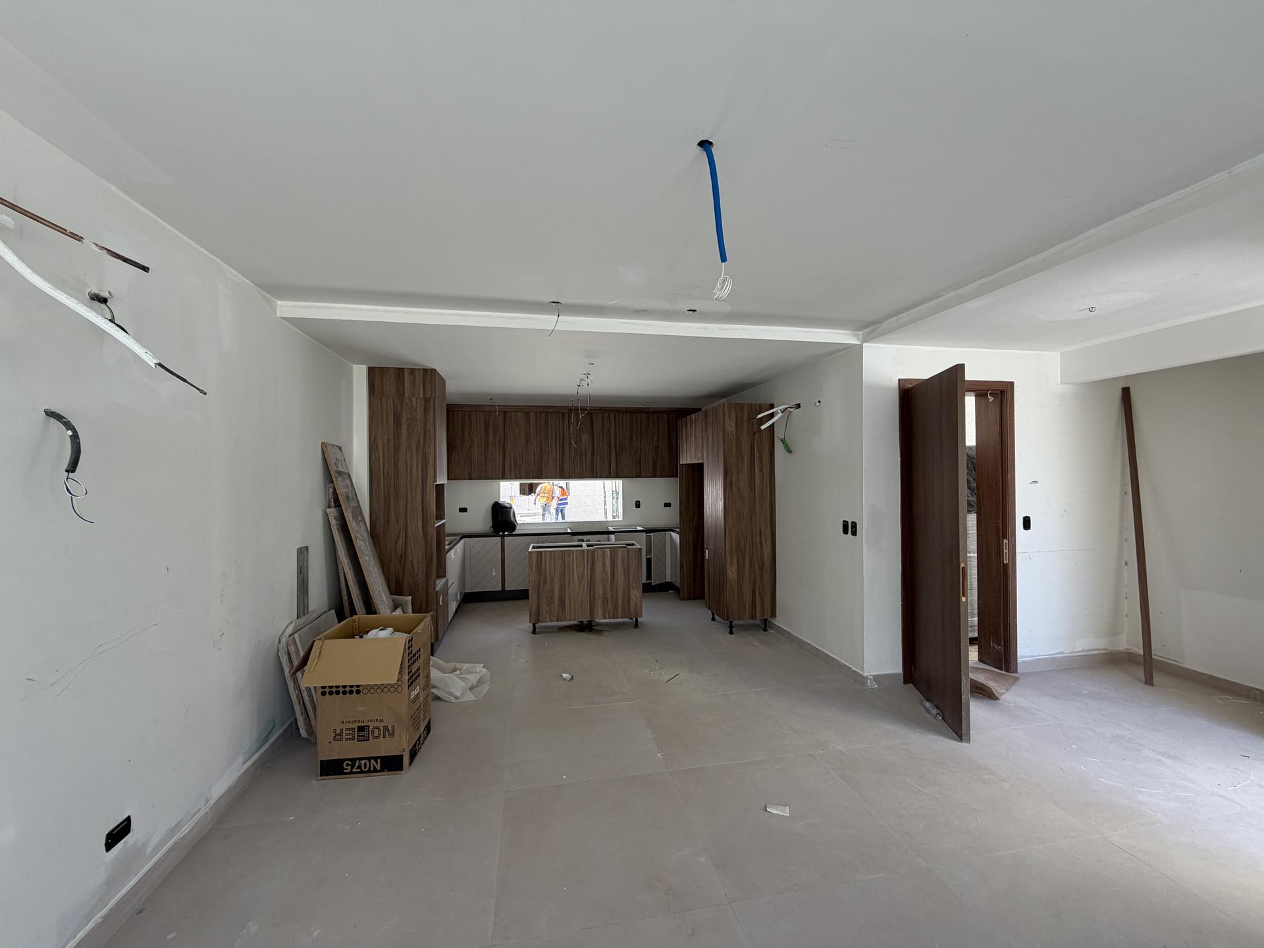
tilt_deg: +0.7
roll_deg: +0.4
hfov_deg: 102.1
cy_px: 474
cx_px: 632
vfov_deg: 85.7
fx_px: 511
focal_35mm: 14
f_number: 2.2
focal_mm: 2.22
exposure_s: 1/144
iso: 50
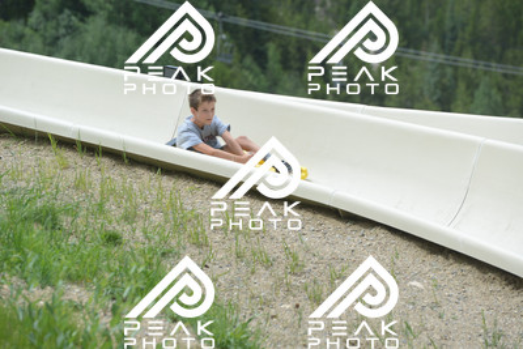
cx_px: 262
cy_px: 174
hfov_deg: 10.5
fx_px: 2834
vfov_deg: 7.0
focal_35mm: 195
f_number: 6.3
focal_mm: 195
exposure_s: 1/640
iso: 320
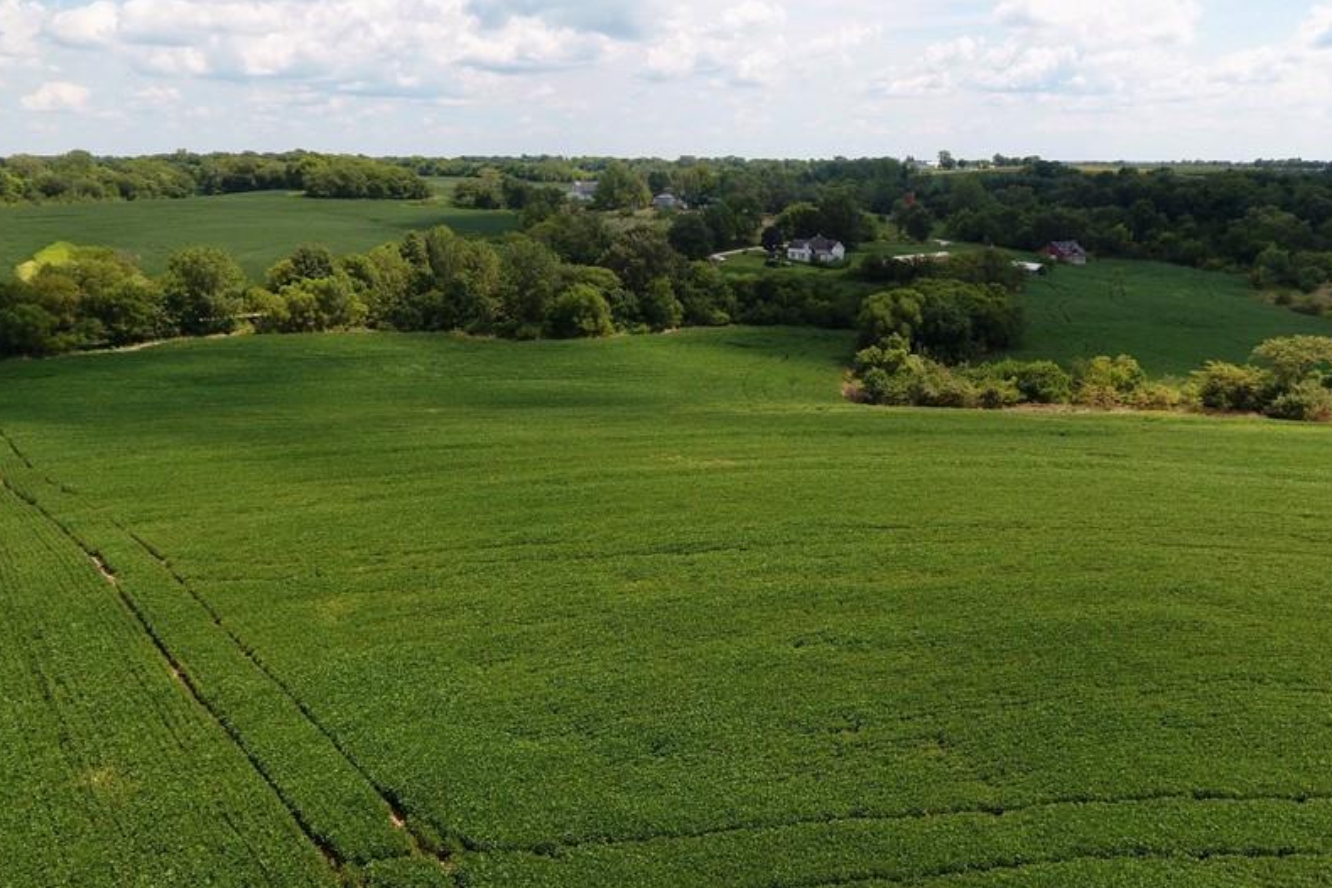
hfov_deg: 67.3
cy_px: 485
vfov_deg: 47.9
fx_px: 999
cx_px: 707
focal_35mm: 27
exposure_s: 1/697
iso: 100
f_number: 2.8
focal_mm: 3.61
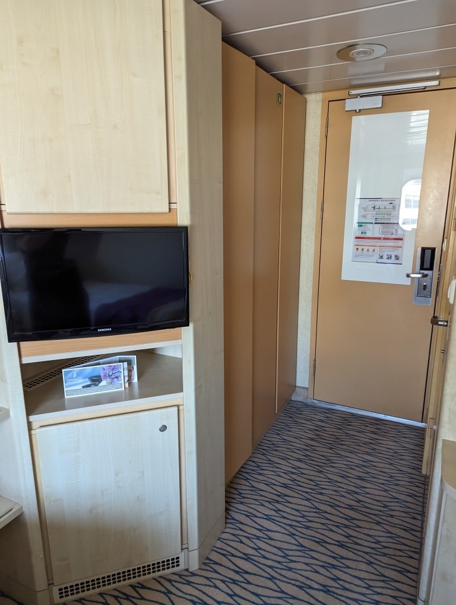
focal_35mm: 24
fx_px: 420
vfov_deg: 71.5
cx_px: 228
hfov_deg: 56.9
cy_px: 302
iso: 587
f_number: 1.85
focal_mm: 6.81
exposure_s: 1/224
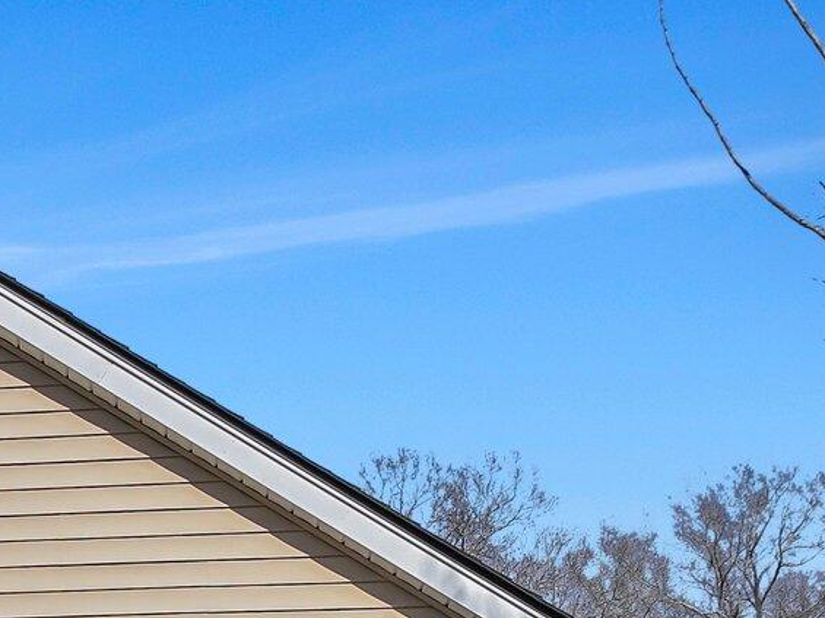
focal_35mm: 87
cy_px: 969
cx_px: -272
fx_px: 2072
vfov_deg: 15.4
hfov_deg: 20.4
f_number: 2.8
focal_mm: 12.29
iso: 120
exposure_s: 1/3200
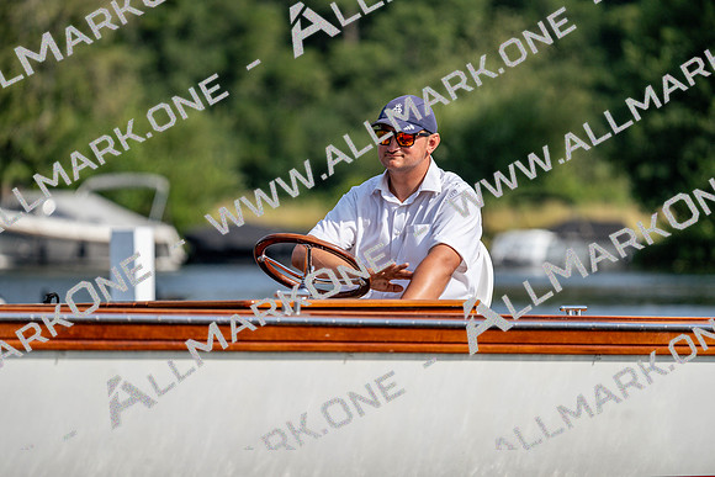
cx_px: 358
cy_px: 238
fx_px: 7072
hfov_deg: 5.8
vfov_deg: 3.9
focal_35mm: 356
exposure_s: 1/1600
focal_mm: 356
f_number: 6.3
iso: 200
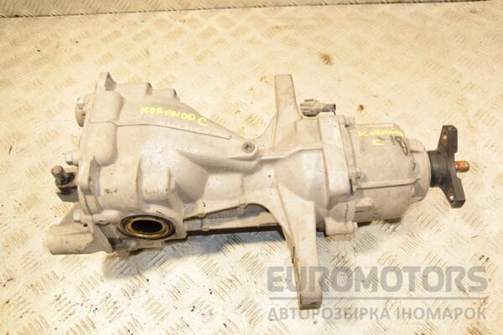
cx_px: 252
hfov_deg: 59.5
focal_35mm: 32
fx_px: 440
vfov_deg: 41.7
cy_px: 168
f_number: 5.6
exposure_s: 1/200
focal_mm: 21
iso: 800
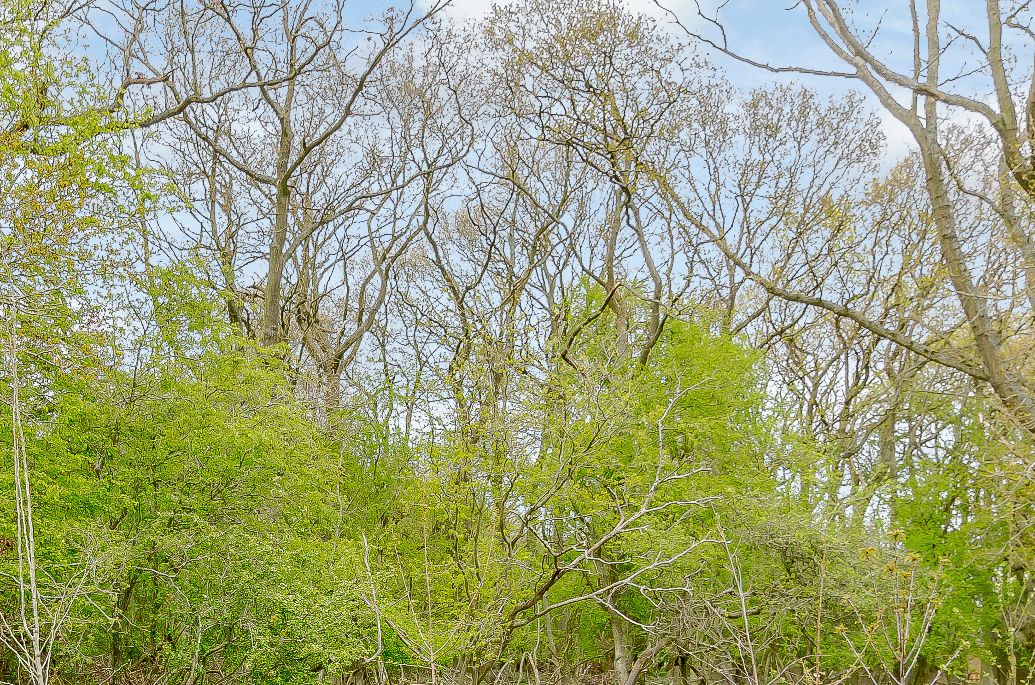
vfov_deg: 29.1
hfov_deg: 45.7
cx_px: 350
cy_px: 726
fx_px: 1207
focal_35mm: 42
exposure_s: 1/100
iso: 100
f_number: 5.6
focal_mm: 13
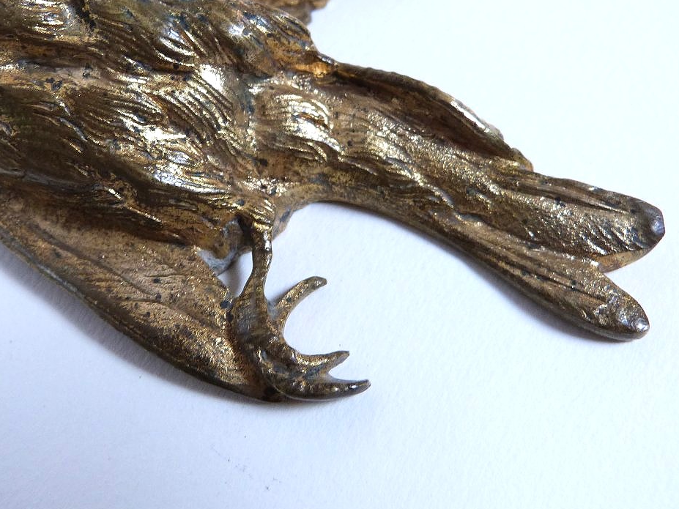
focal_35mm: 44
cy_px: 234
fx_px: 863
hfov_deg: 42.8
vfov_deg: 32.9
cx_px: 285
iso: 200
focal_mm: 6.1
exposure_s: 1/60
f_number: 3
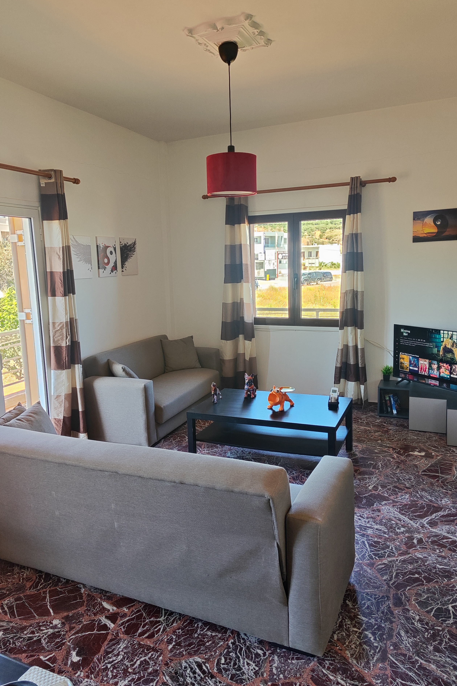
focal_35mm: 26
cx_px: 224
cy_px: 333
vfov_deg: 69.4
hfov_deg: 49.5
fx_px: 495
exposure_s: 1/120
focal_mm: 5.4
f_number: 1.8
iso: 50
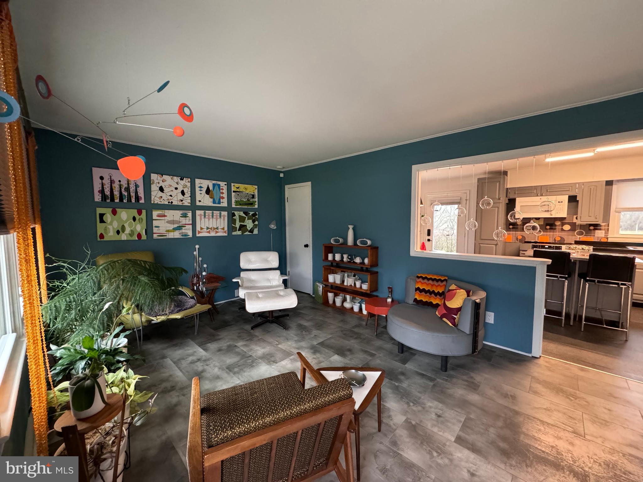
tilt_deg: -5.3
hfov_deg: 102.1
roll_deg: -0.1
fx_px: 260
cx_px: 322
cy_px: 241
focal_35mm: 14
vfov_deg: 85.7
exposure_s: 1/60
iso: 1250
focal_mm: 2.22
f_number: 2.2
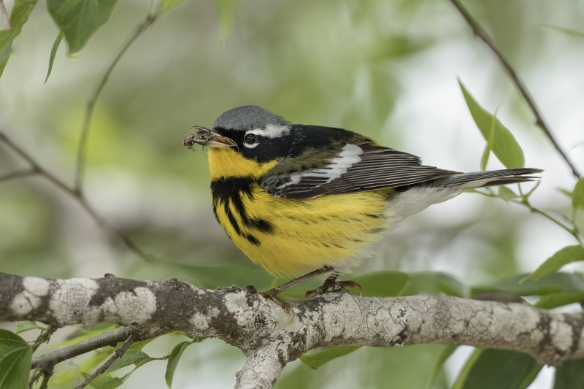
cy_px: 194
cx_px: 292
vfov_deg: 2.2
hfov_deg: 3.3
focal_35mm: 630
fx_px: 10217
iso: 1600
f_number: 4
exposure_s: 1/1000
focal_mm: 420
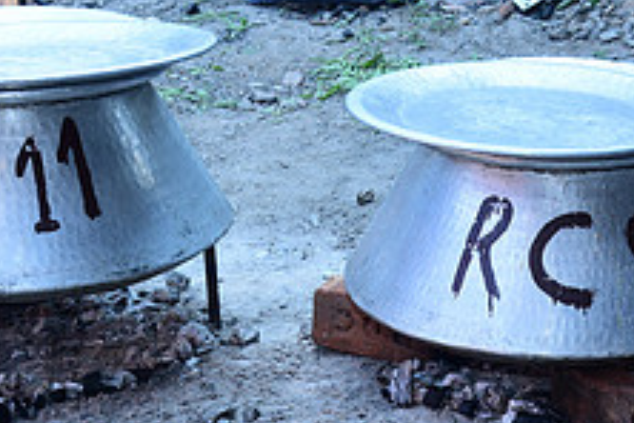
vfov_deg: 10.1
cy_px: 219
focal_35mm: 136
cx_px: 551
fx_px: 2395
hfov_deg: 14.9
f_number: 5.6
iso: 400
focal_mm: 52
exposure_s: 1/200
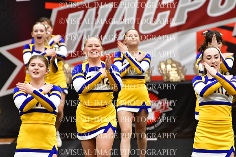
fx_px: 1967
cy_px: 78
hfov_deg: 6.9
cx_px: 118
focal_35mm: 300
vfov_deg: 4.6
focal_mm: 200
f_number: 3.5
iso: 5000
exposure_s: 1/500
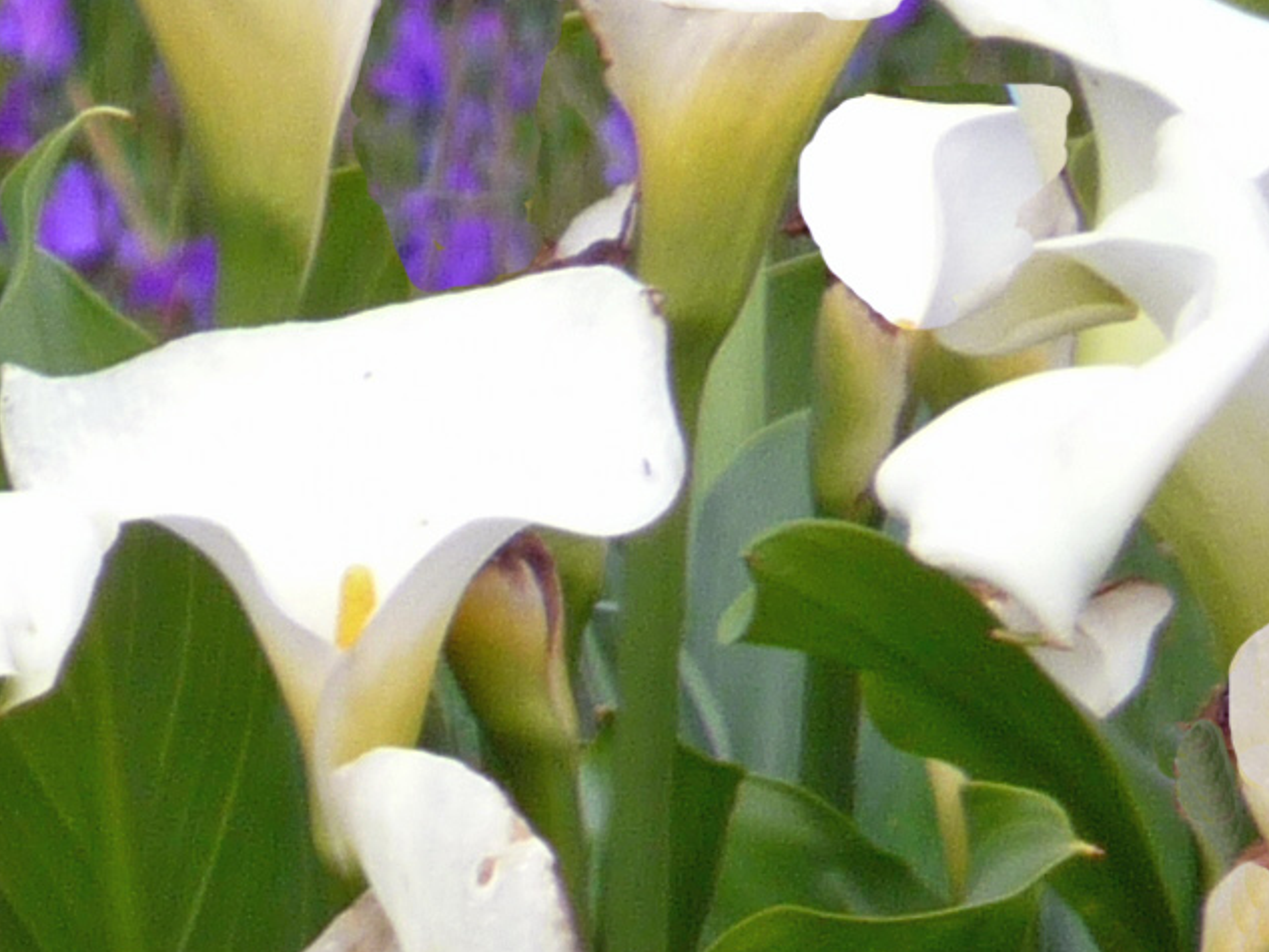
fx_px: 56063
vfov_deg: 1.0
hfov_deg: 1.3
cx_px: -1768
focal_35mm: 1529
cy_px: 1283
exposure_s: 1/400
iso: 100
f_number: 4.9
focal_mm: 47
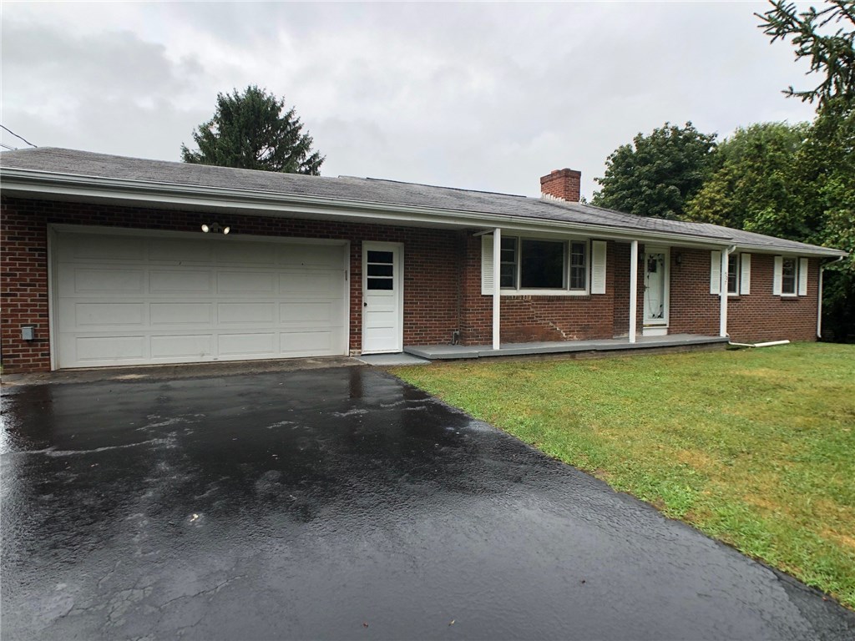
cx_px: 428
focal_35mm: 28
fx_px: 692
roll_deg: -1.0
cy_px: 320
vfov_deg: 49.7
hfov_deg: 63.4
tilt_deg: -2.4
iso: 20
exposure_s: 1/2000
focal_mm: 4
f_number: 1.8
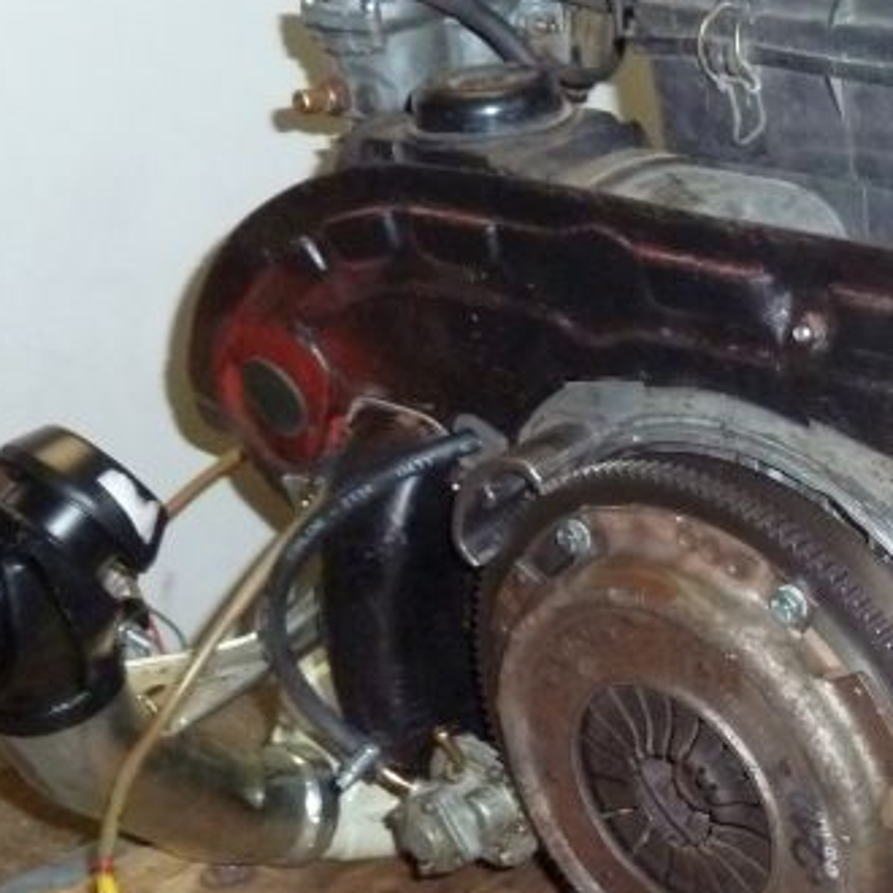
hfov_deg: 21.4
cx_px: 1073
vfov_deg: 22.9
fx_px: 2189
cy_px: 625
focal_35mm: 75
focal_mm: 5
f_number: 3.4
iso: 320
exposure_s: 1/10
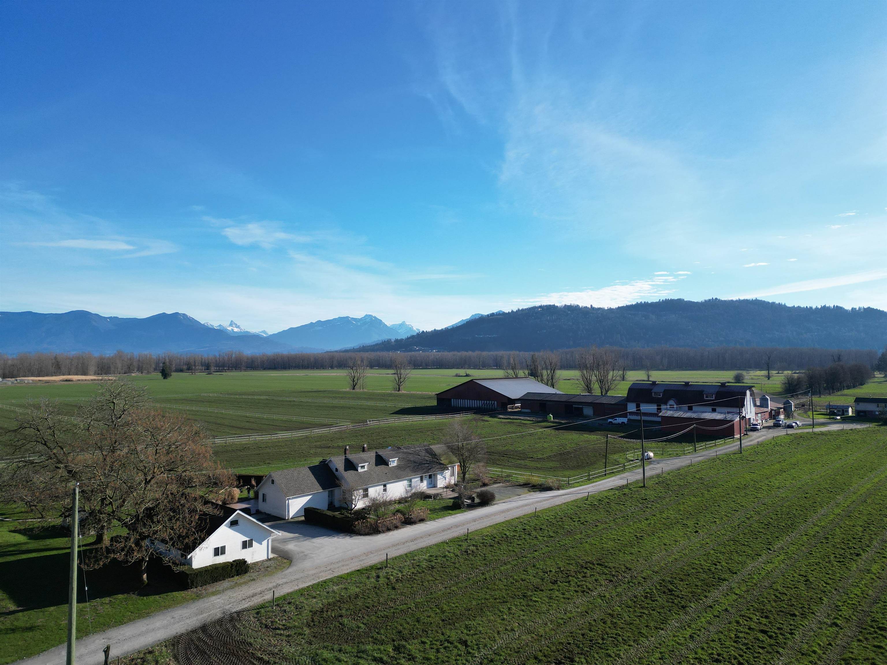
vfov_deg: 56.8
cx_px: 444
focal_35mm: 24
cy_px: 332
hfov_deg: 71.6
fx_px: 615
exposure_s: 1/2500
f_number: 1.7
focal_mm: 6.72
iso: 130
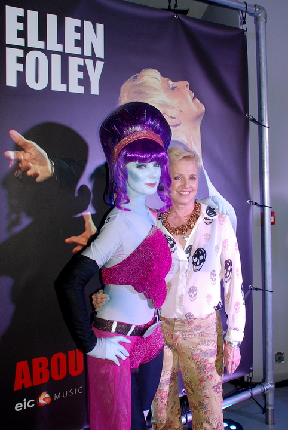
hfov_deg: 43.7
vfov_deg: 61.9
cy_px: 215
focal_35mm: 30
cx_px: 144
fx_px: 359
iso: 320
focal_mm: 20
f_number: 3.8
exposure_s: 1/60
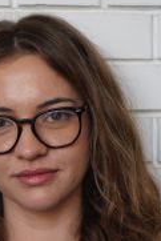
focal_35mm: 112
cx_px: 44
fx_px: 750
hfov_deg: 12.2
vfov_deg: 18.2
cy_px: 152
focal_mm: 45
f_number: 4.5
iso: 1250
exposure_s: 1/640
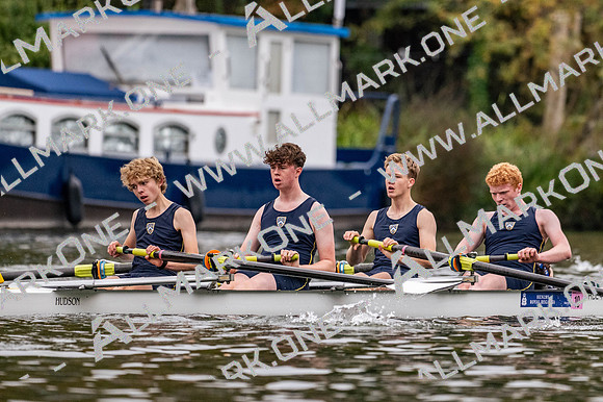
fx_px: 10044
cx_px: 302
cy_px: 201
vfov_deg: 2.3
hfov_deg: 3.4
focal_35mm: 600
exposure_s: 1/2500
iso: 2000
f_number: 4.5
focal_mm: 400
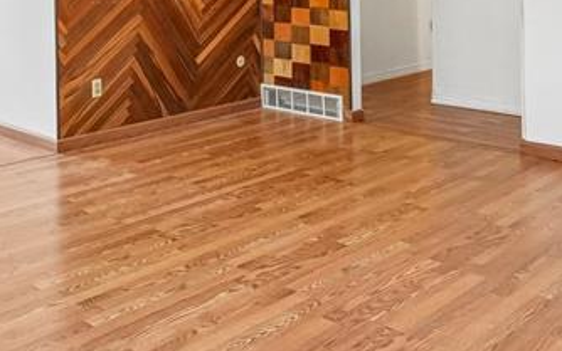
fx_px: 783
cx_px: 229
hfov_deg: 39.3
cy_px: -57
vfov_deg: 23.4
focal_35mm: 51
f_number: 8
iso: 800
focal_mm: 10.9
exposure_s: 1/13
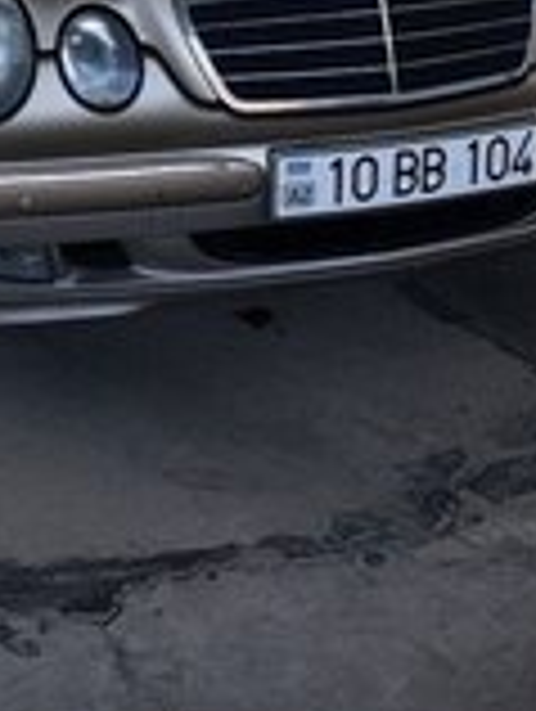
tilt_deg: -7.2
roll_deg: -0.4
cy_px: -266
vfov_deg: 19.5
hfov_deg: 15.9
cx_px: -9
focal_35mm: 91
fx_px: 1874
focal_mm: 4.15
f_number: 2.2
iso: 32
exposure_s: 1/169
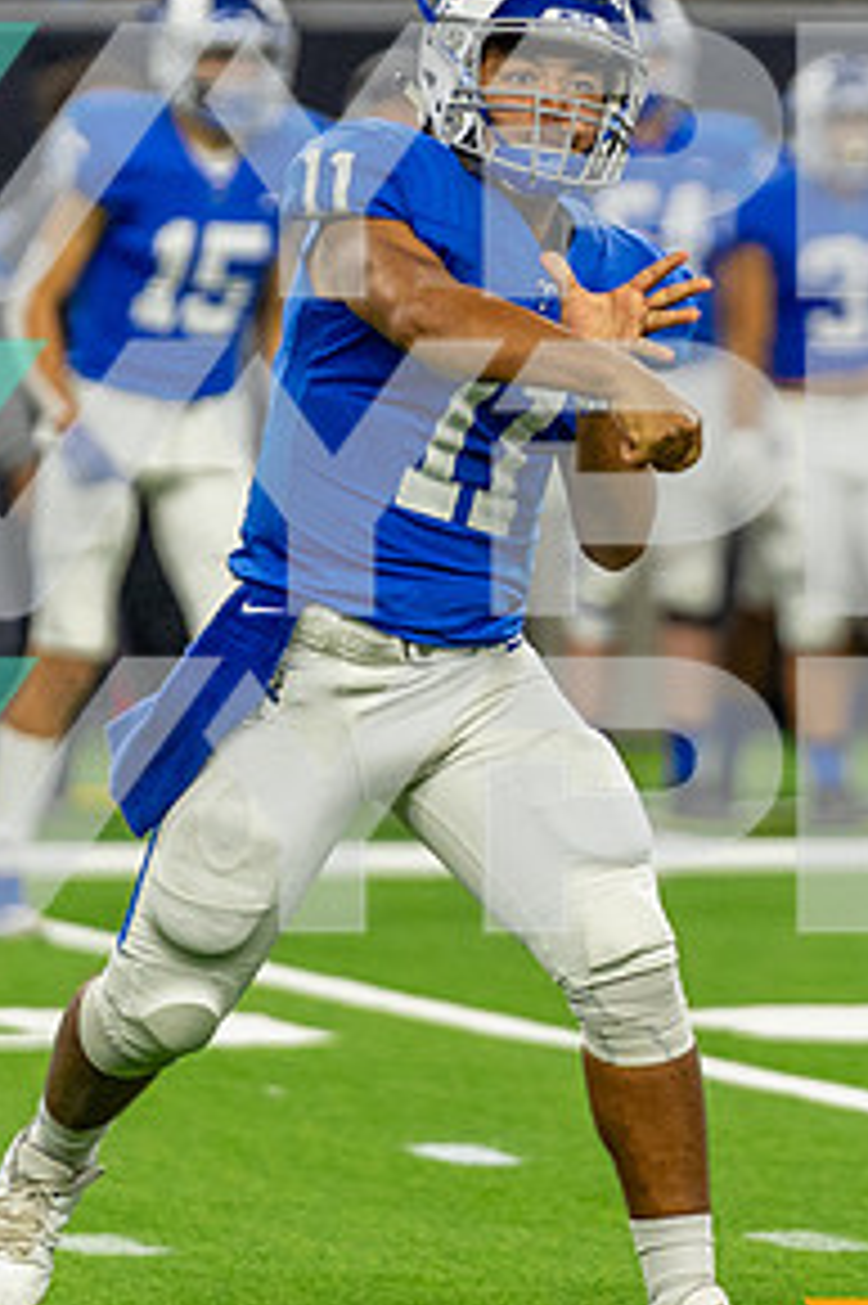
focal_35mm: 691
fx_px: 25019
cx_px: 887
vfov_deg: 3.0
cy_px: 332
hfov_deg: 2.0
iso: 1250
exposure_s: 1/1250
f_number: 2.8
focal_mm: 200
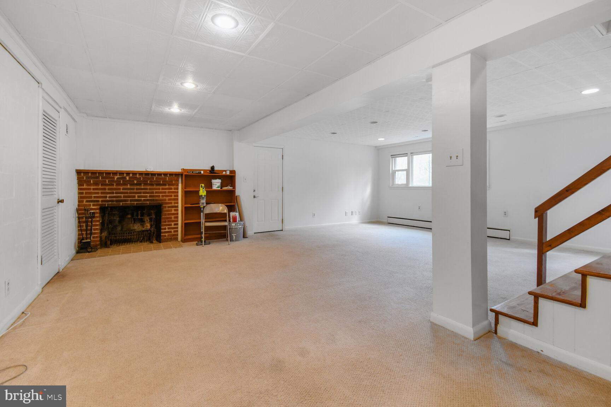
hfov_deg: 100.4
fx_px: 255
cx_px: 306
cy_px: 204
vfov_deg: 77.3
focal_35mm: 15
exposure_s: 1/8
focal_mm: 10
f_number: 8
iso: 200
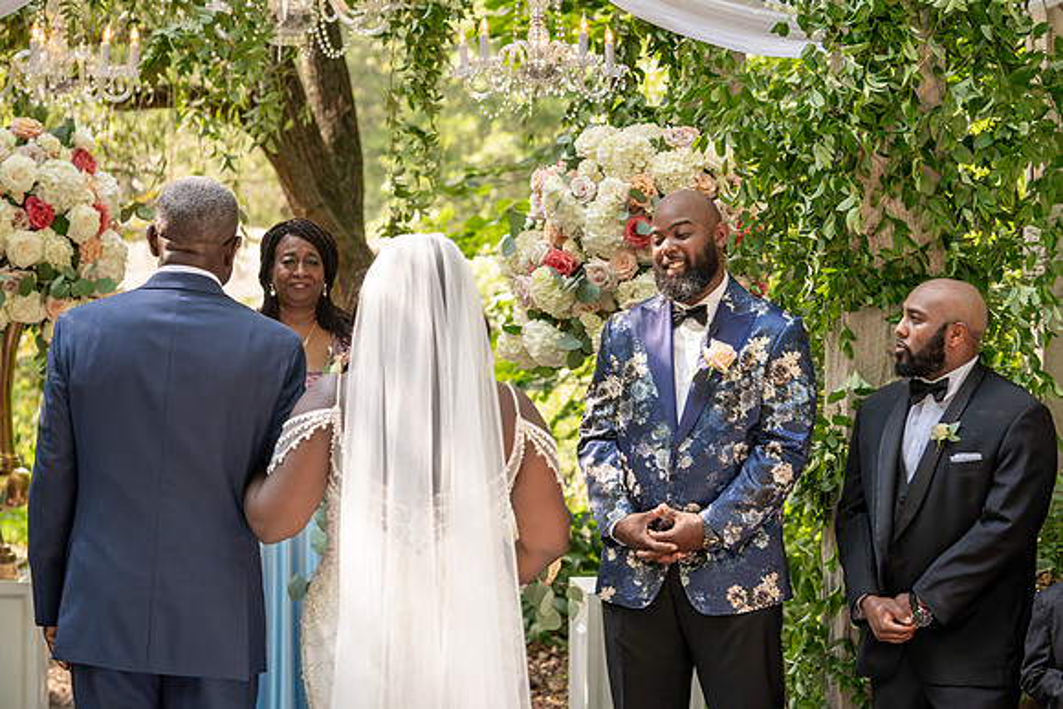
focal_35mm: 79
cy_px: 331
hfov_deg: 25.7
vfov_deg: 17.3
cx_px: 567
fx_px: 2330
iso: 200
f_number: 4
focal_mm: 74
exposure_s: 1/160
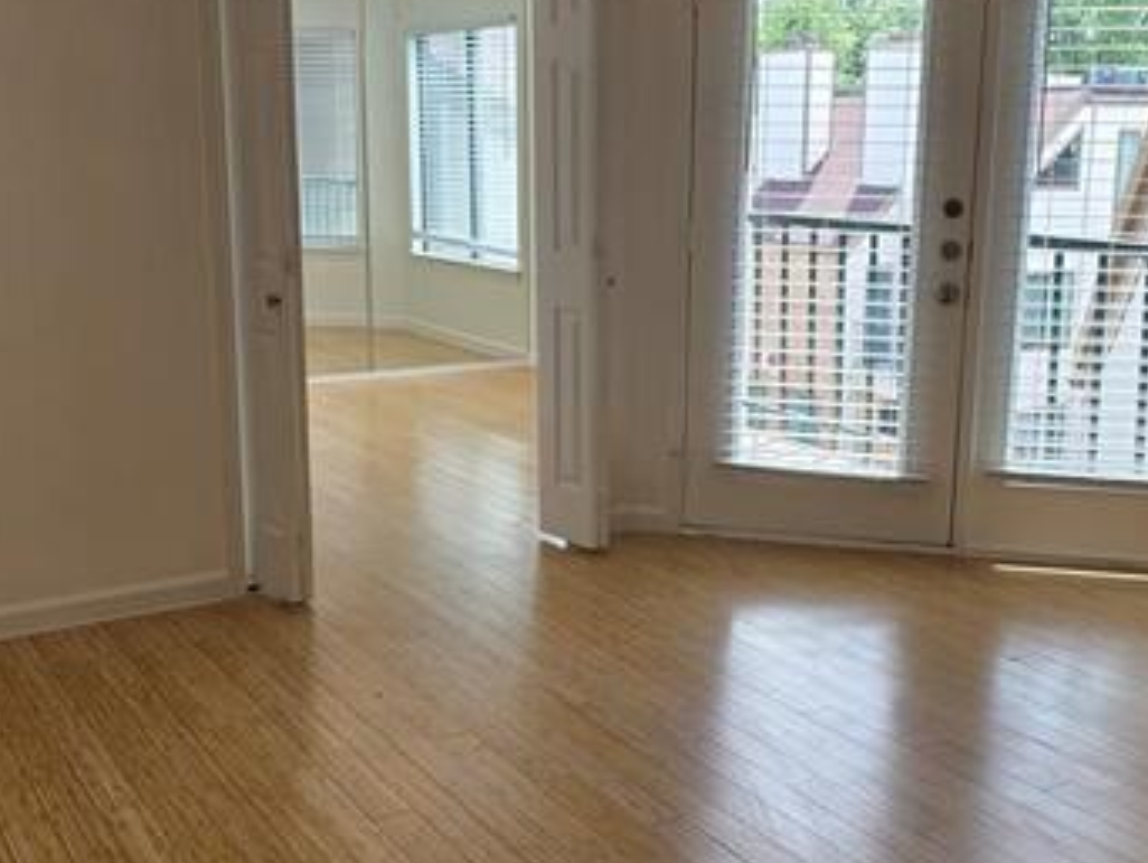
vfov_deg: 33.6
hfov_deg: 43.8
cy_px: 406
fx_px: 1427
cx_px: 624
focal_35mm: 43
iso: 16
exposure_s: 1/120
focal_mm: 6.3
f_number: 1.7
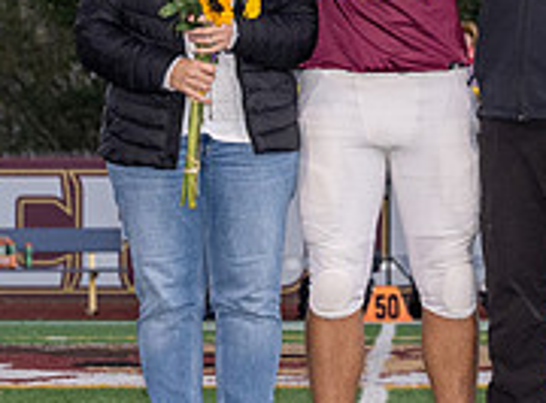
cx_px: 517
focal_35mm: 381
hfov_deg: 5.2
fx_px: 5978
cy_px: 60
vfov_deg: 3.9
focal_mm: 70
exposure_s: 1/200
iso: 1000
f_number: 4.5
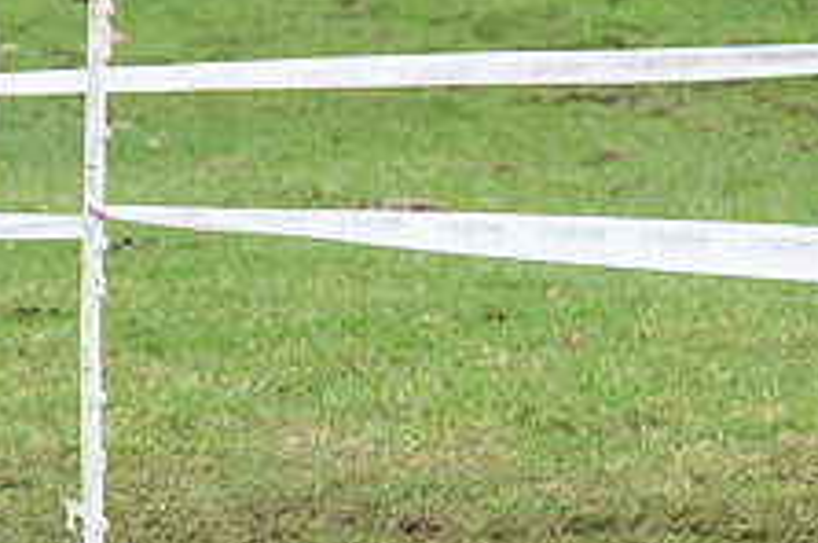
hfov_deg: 4.3
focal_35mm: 471
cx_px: -543
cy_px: -291
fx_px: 10687
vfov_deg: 2.9
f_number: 3.5
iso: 800
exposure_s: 1/1000
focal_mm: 70
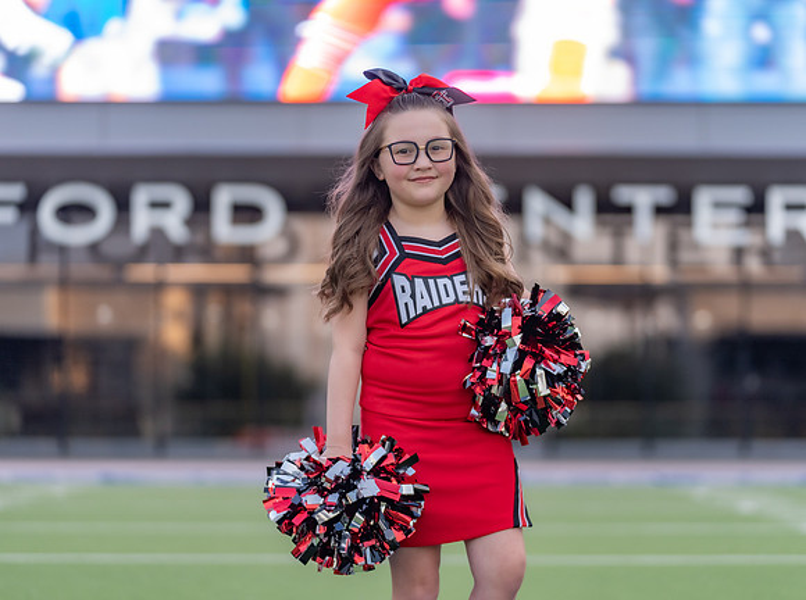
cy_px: 286
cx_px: 435
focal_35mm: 141
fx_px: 3268
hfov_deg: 14.1
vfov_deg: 10.5
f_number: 2.8
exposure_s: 1/400
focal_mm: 122
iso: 320
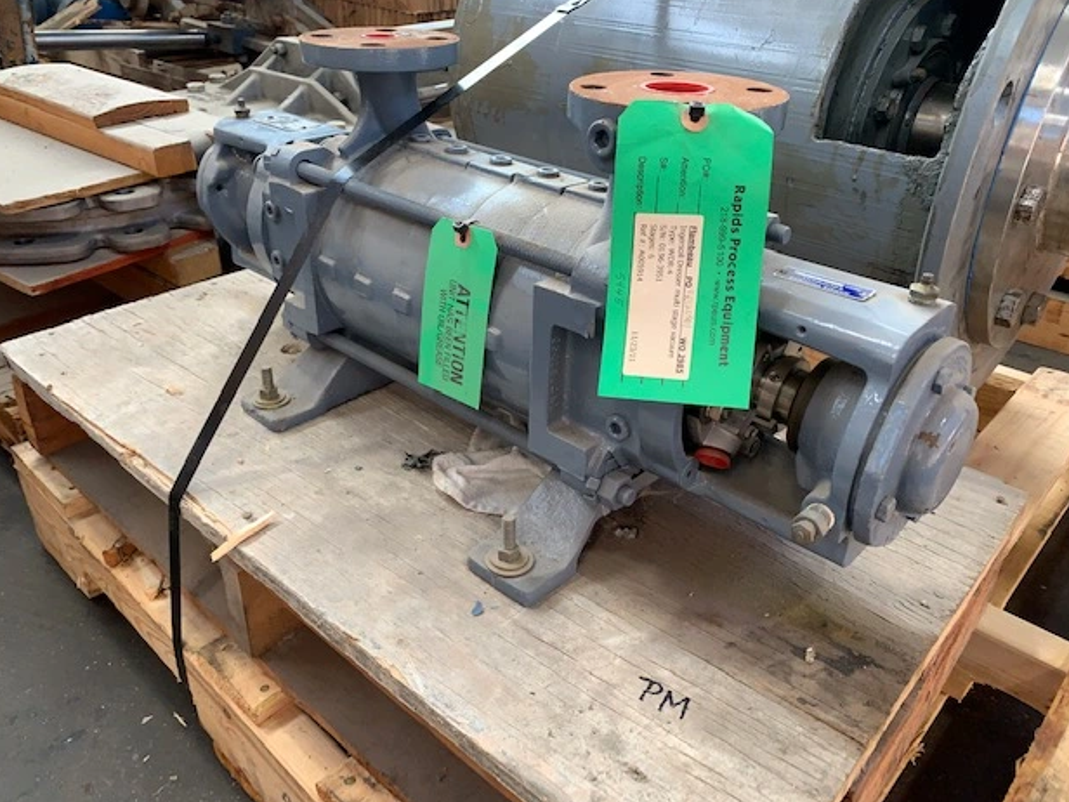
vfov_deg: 51.4
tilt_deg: -29.2
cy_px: 392
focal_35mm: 27
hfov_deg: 65.3
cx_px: 519
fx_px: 834
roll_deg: -0.3
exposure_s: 1/94
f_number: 1.8
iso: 100
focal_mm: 4.25
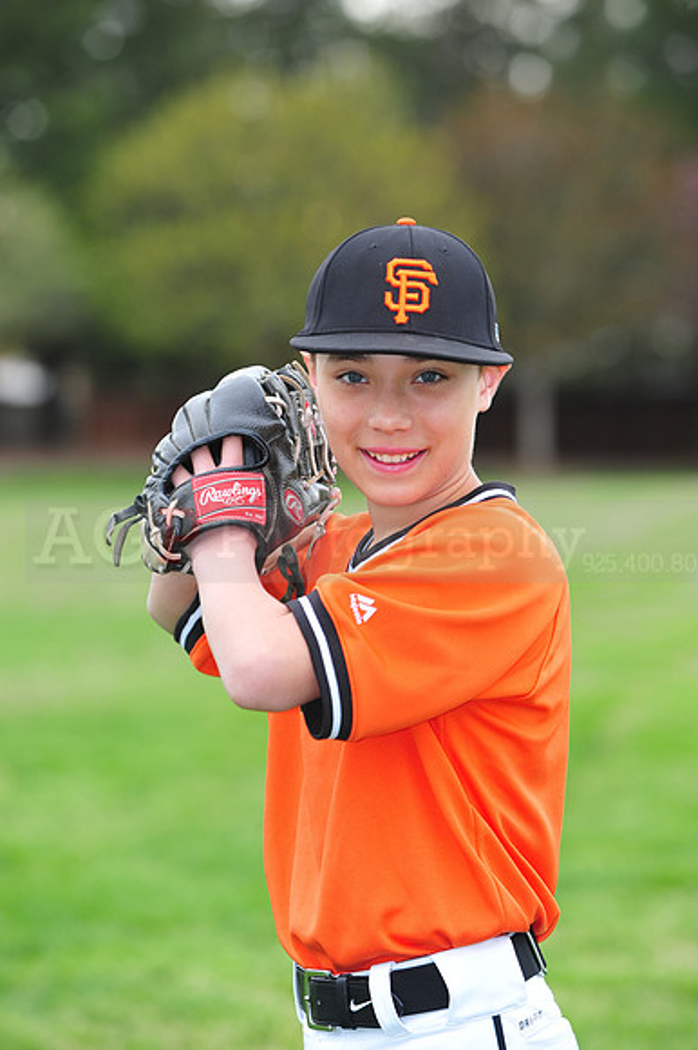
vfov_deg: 11.8
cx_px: 349
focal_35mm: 175
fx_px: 5095
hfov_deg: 7.8
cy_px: 525
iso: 400
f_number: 5.6
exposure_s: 1/250
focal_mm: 175
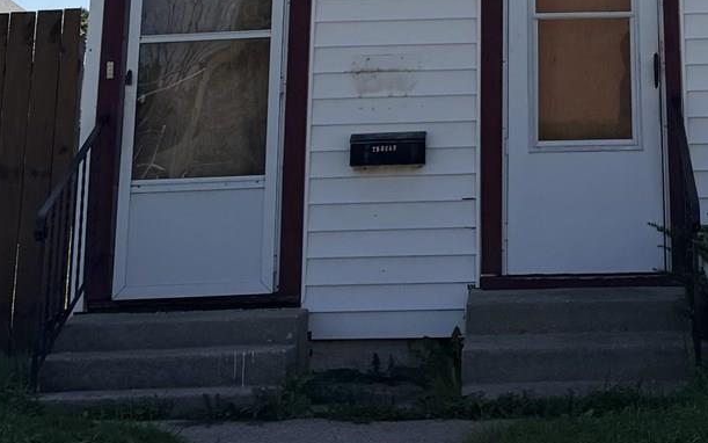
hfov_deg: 21.2
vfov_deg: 11.9
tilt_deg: +20.0
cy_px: -495
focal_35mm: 96
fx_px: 1853
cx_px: 638
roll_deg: +0.4
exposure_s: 1/5714
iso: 80
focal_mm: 6.76
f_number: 1.78
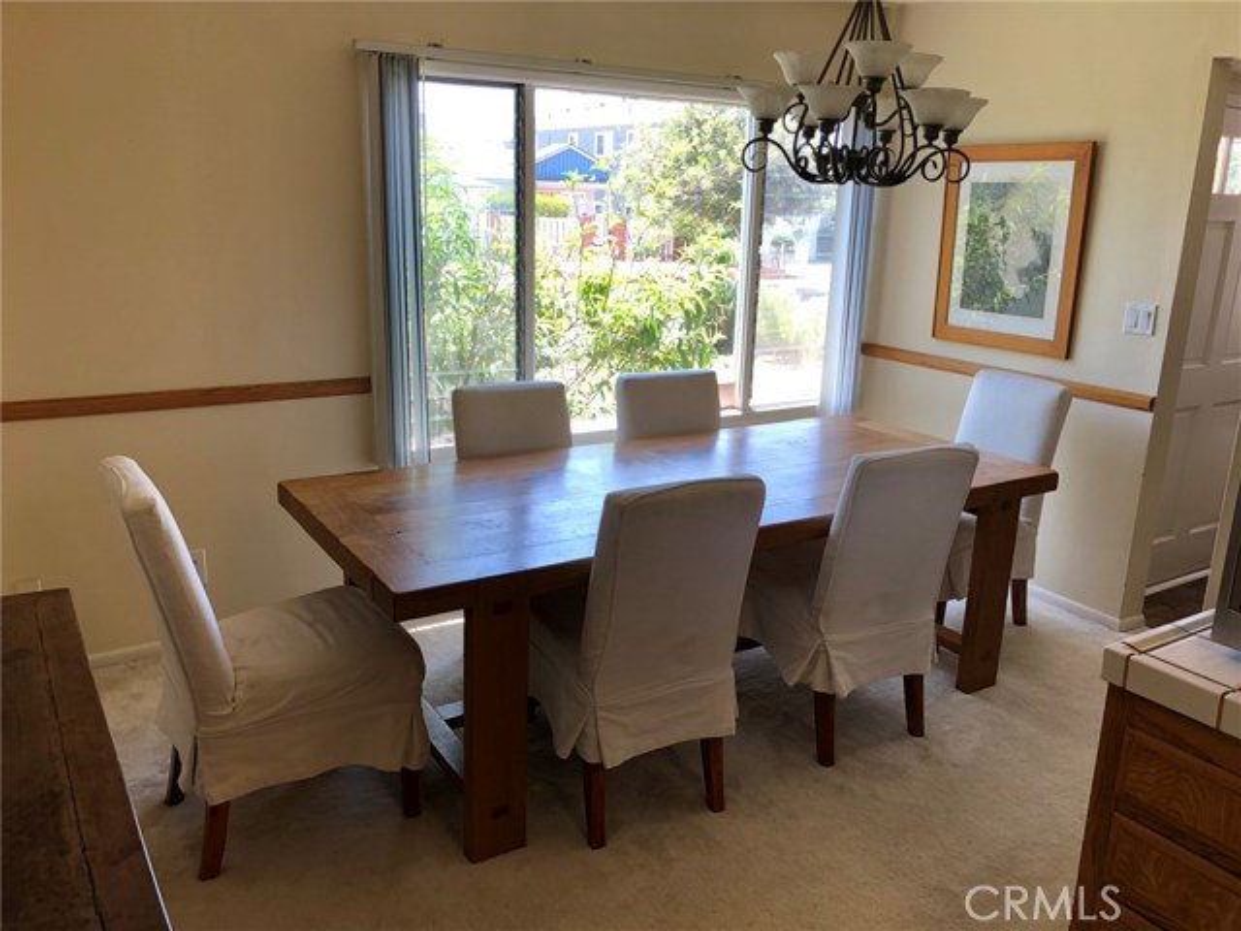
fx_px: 1004
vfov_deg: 49.7
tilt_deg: -13.6
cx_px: 620
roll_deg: -1.0
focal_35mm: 28
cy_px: 466
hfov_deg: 63.4
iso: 80
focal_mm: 4
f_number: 1.8
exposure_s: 1/120
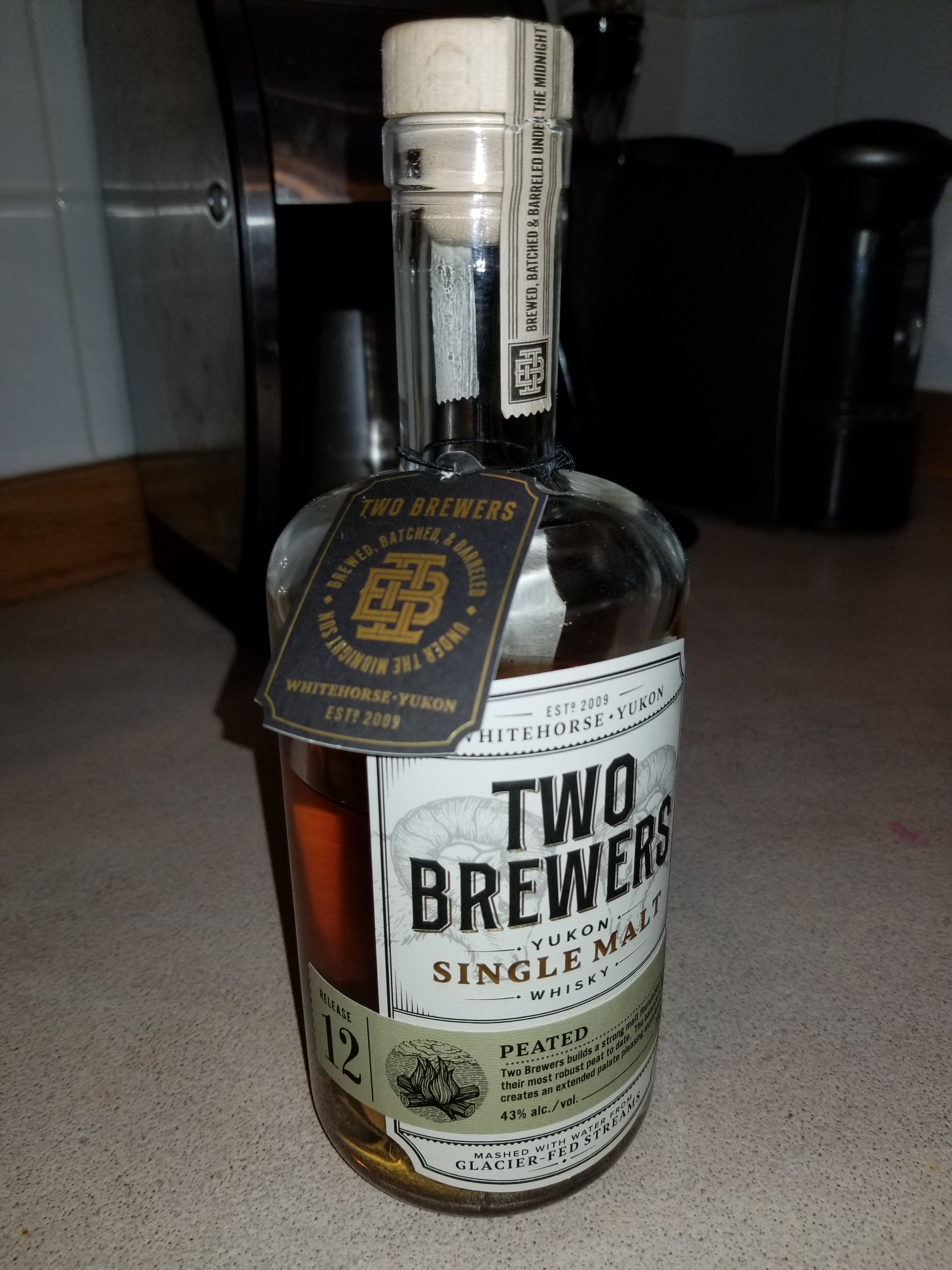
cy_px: 635
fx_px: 953
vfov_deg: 67.3
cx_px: 476
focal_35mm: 26
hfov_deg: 53.1
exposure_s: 1/169
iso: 50
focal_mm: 4.25
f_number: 1.7
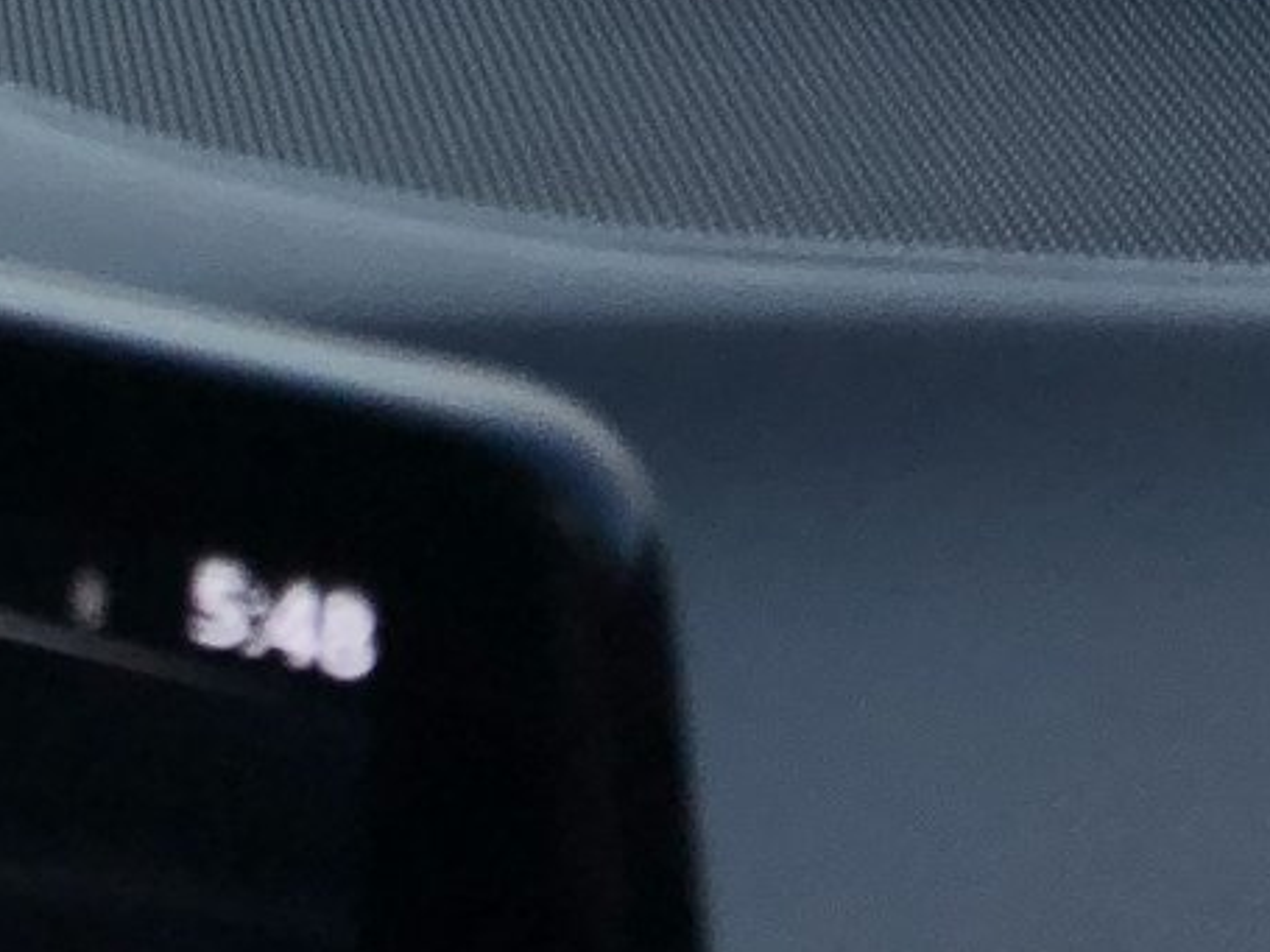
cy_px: -1030
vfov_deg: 10.9
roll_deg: -2.4
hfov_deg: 15.2
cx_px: -405
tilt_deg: -6.1
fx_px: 4511
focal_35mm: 123
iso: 20
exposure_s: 1/227
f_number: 1.8
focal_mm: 3.99
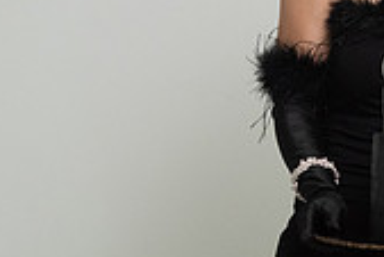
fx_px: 2199
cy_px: 113
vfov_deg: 6.7
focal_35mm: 206
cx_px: 425
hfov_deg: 9.9
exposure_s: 1/320
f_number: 5.6
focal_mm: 60
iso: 3200
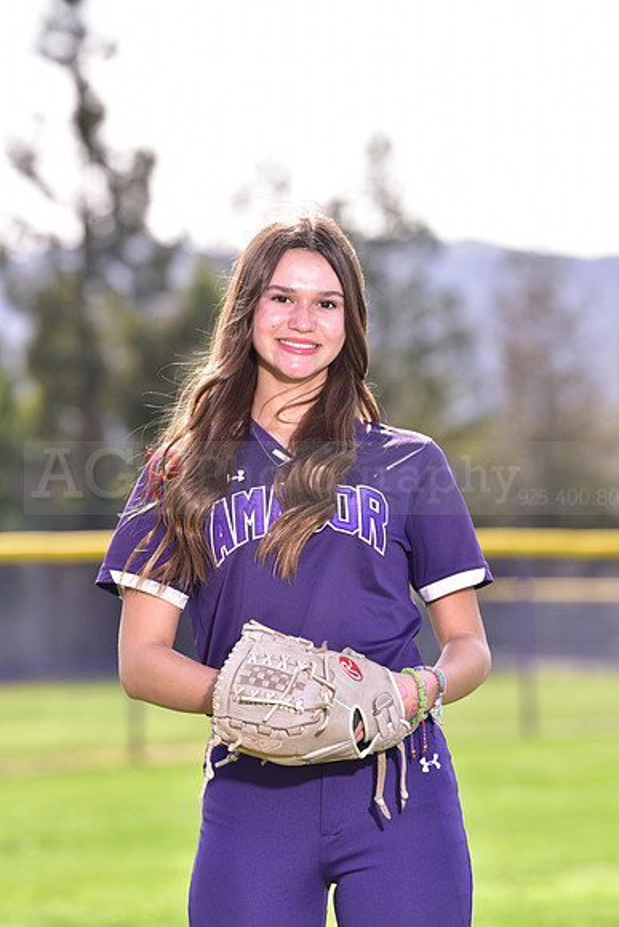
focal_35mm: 185
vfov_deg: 11.1
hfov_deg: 7.4
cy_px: 464
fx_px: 4768
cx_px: 310
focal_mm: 185
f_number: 5
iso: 100
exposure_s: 1/250
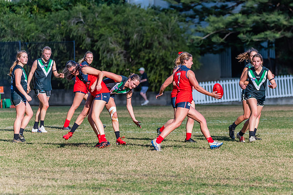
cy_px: 93
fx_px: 2427
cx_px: 184
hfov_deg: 6.9
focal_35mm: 298
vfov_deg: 4.6
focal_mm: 220
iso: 800
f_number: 5.6
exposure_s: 1/1600
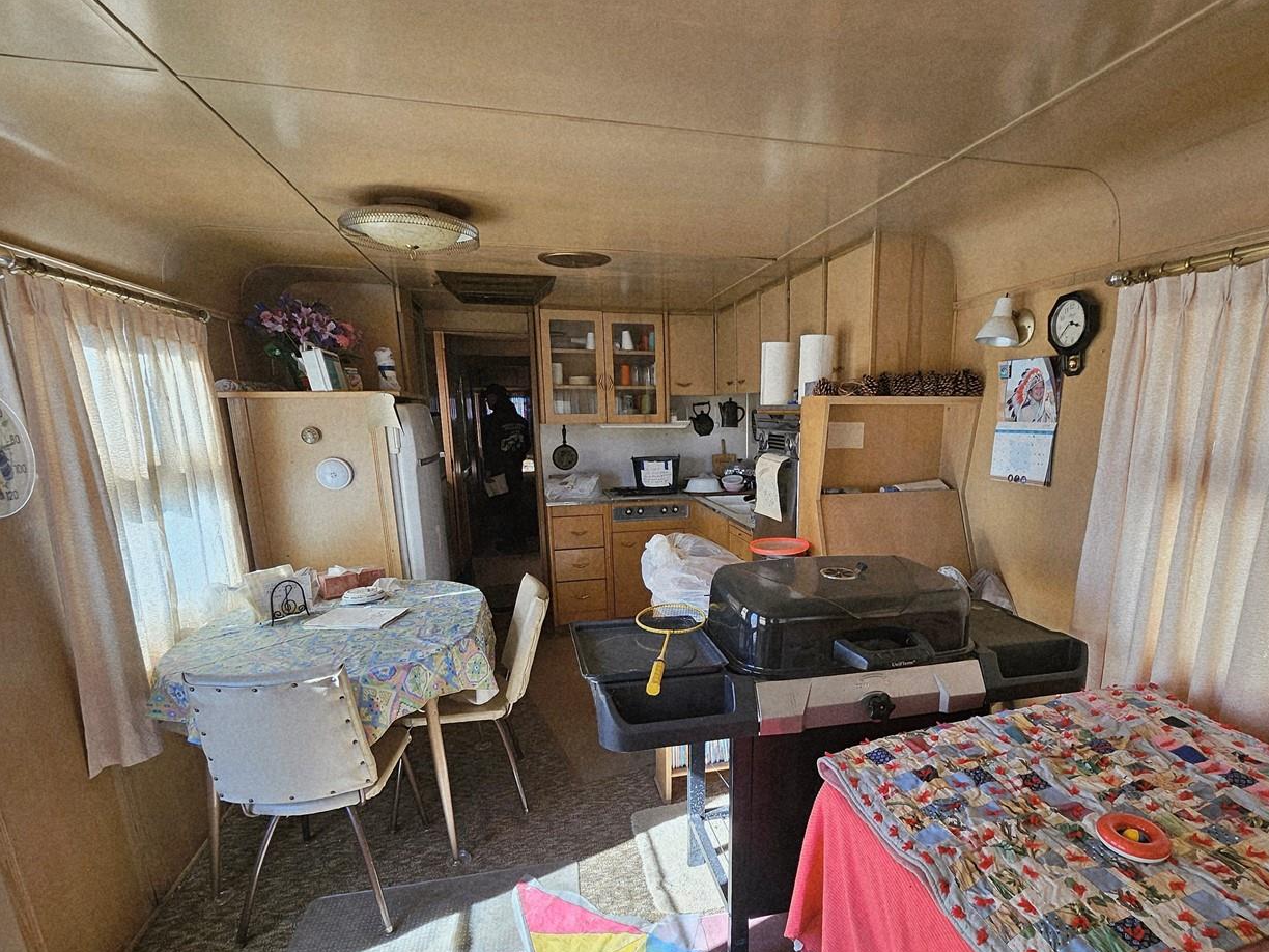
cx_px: 712
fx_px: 623
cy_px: 566
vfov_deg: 74.0
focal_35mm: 17
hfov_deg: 90.6
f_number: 2.2
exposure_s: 1/60.2
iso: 40
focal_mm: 1.74
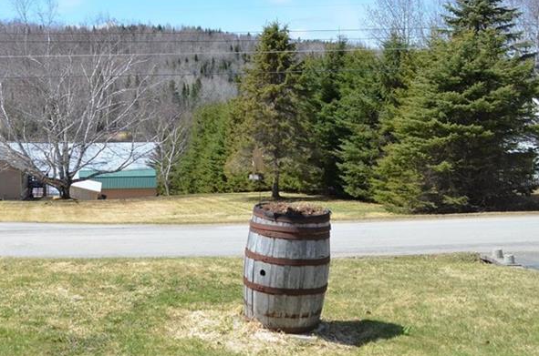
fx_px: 777
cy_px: 115
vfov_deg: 25.7
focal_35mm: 52
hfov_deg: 37.3
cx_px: 131
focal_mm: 20
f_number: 5.6
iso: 400
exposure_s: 1/1600
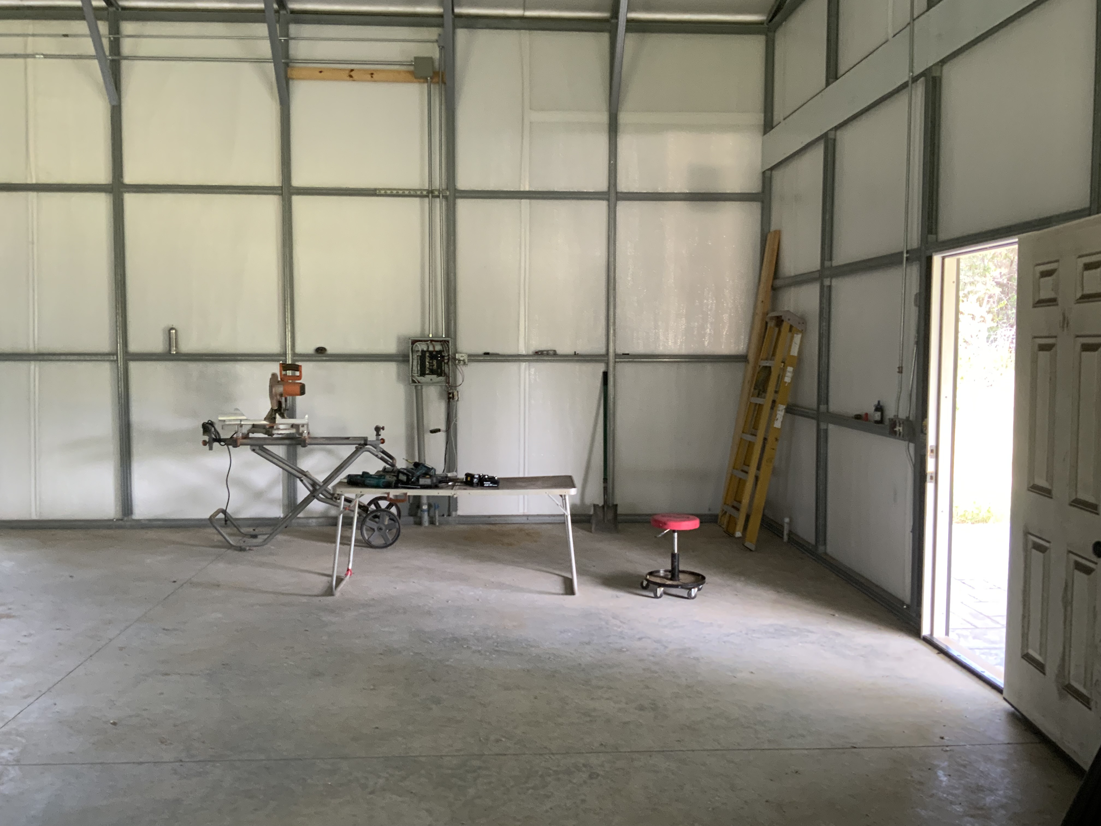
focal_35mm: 29
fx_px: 922
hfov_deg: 61.7
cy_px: 413
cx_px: 550
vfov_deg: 48.2
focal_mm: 3
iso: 125
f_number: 1.8
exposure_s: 1/60
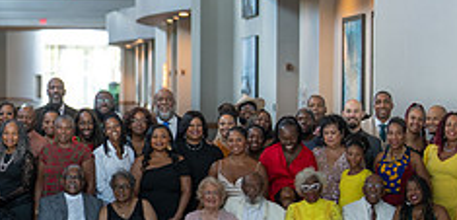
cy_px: 118
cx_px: 54
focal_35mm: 143
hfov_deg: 15.4
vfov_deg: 7.5
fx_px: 1676
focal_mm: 50
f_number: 1.2
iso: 160
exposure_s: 1/400
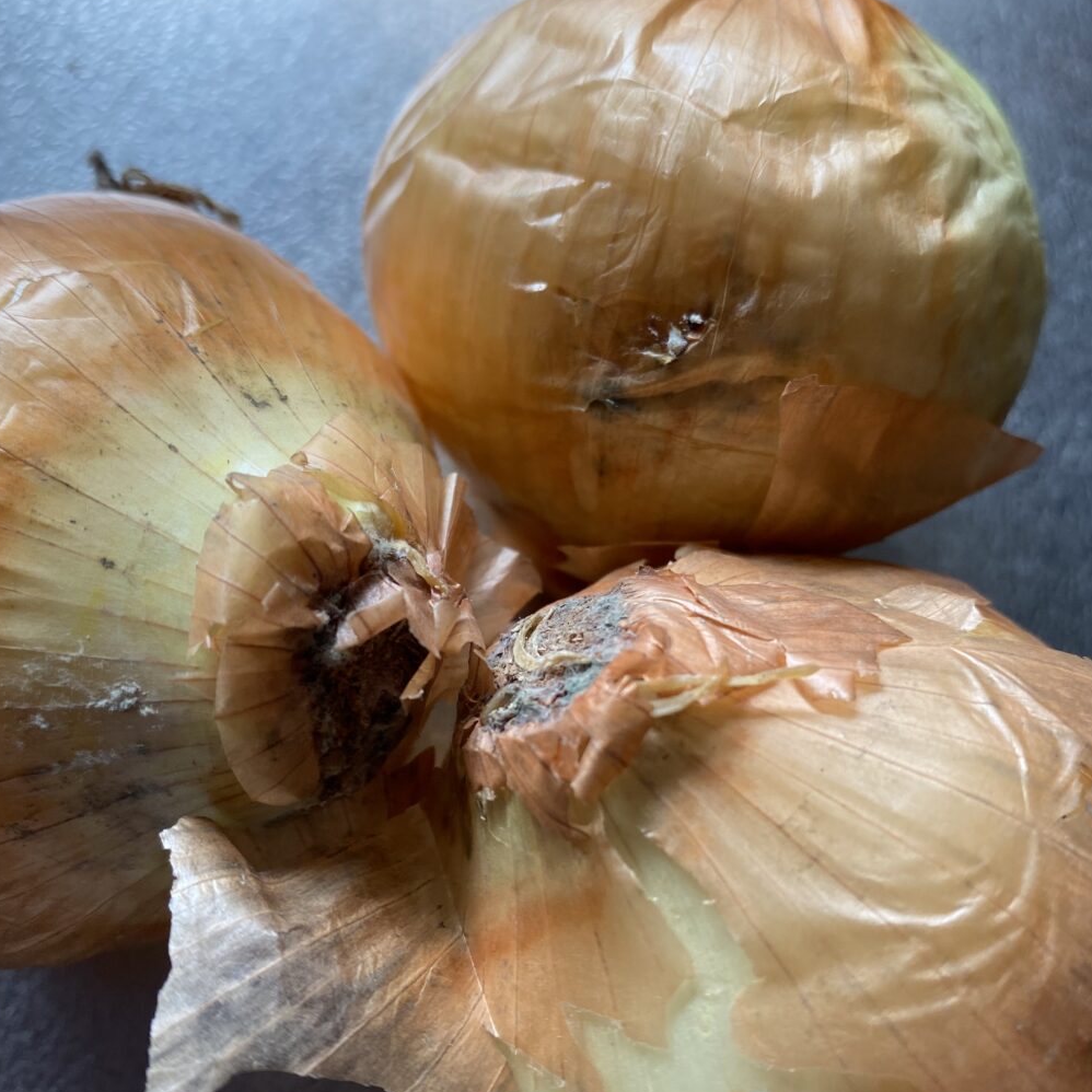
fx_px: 1213
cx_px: 531
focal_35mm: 34
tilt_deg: -68.7
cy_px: 600
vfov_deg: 48.4
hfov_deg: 48.4
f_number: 1.8
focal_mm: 4.25
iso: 80
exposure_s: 1/121
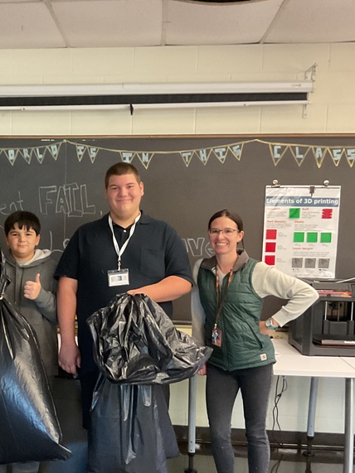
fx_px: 711
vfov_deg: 36.5
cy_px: 304
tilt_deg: -7.0
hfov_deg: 27.2
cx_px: 51
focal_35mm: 52
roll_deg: -0.5
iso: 400
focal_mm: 3
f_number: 1.8
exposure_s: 1/30
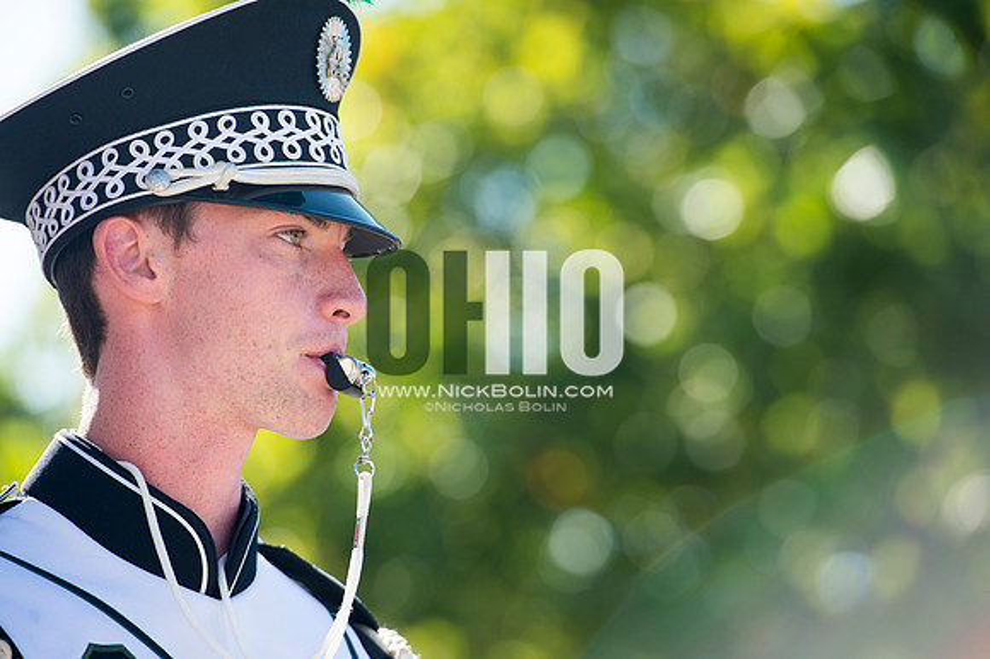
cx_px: 495
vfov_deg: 6.9
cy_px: 330
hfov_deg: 10.3
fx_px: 5497
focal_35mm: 200
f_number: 4.5
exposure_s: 1/1000
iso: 200
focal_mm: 200
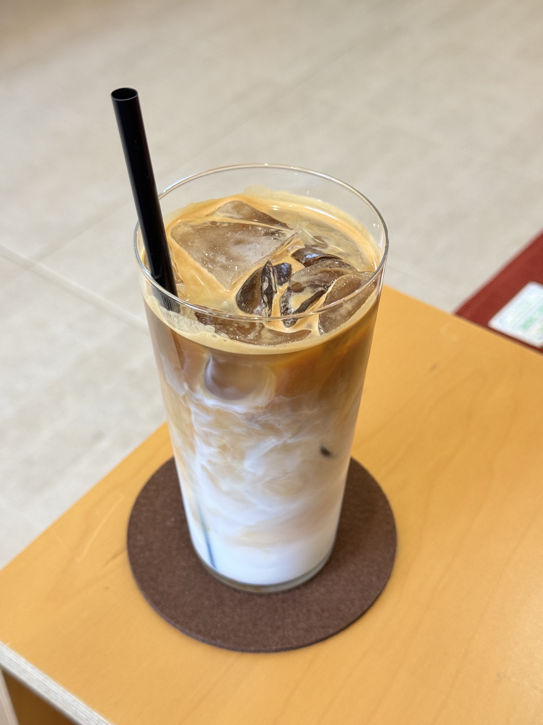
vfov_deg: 39.7
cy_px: 362
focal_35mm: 48
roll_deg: -0.8
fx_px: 1004
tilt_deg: -44.2
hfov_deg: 30.3
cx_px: 272
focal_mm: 6.76
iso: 160
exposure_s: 1/60
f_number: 1.78
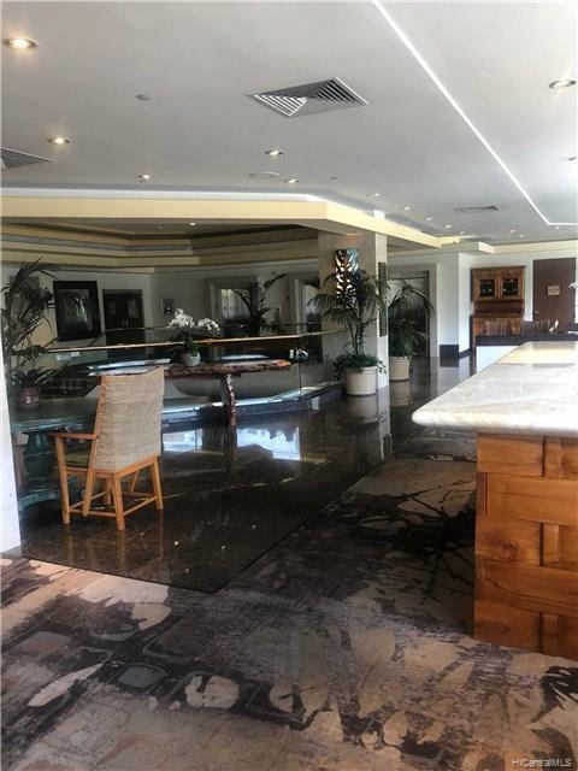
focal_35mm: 28
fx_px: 623
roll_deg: +1.3
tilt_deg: -6.3
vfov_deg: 63.4
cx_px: 289
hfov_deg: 49.7
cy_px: 386
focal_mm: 3.99
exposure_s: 1/30
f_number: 1.8
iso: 25
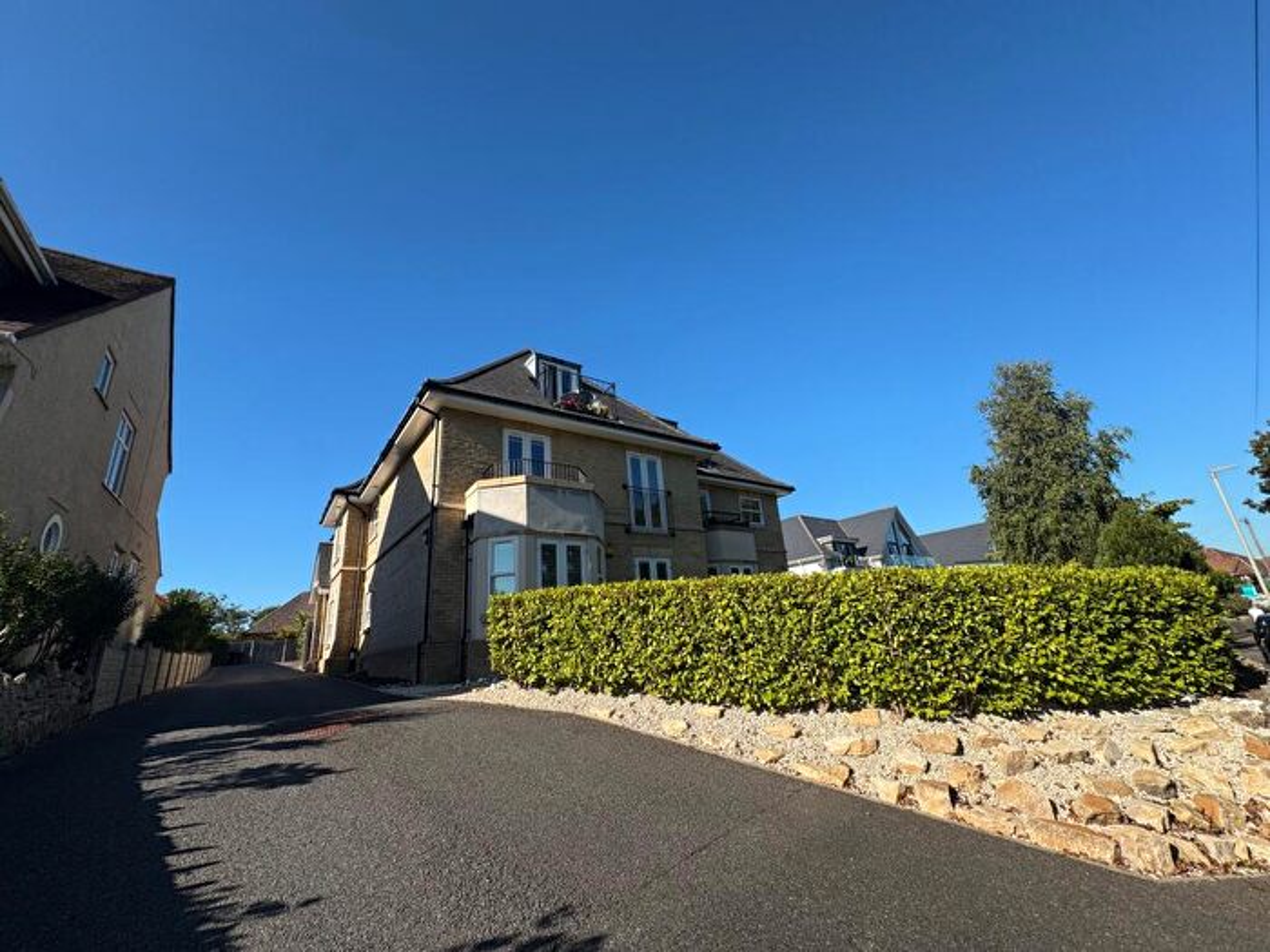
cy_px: 476
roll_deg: +4.5
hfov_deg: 102.1
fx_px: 514
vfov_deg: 85.7
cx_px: 635
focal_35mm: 14
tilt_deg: +18.3
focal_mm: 2.22
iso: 50
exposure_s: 1/1346
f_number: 2.2
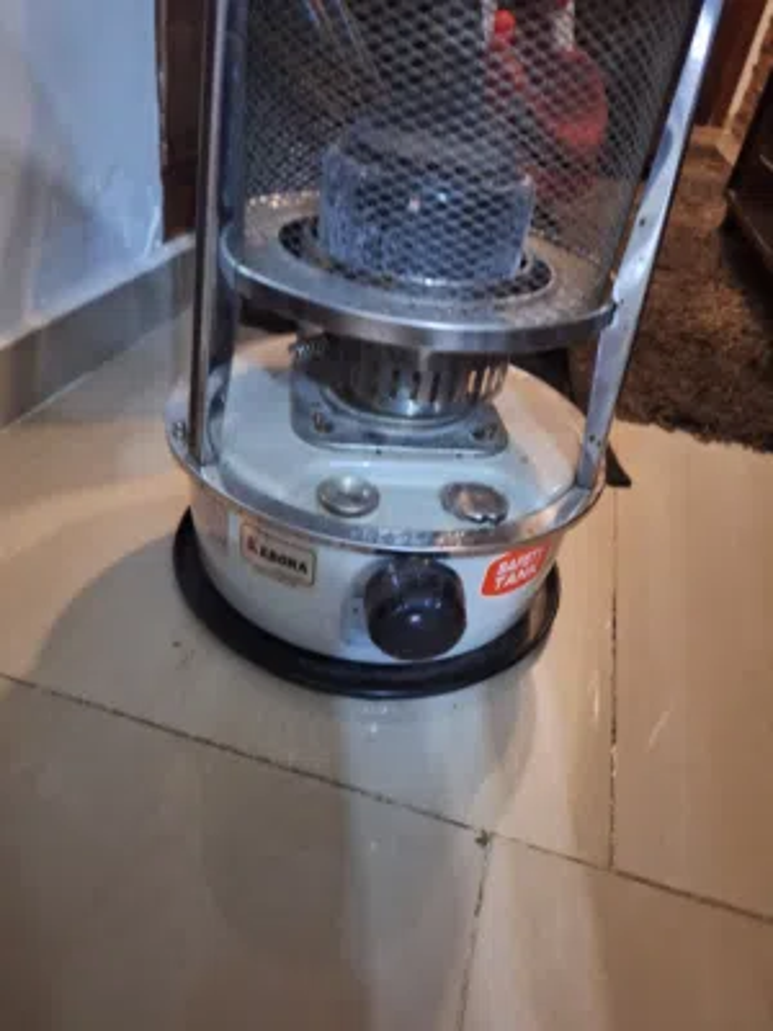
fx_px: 685
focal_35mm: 23
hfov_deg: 58.9
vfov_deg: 73.9
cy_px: 516
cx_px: 386
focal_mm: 5.54
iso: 1000
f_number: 1.8
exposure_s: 1/20
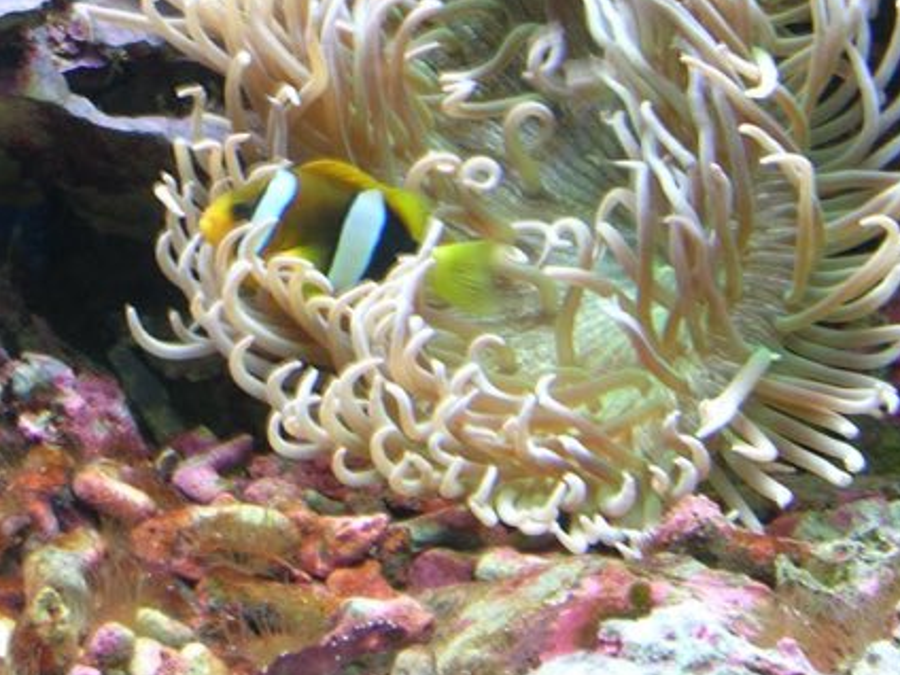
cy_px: 214
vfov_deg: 17.3
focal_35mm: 85
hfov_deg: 23.0
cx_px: 463
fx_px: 2210
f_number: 3.4
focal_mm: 9.1
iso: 81
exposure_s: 1/6.1
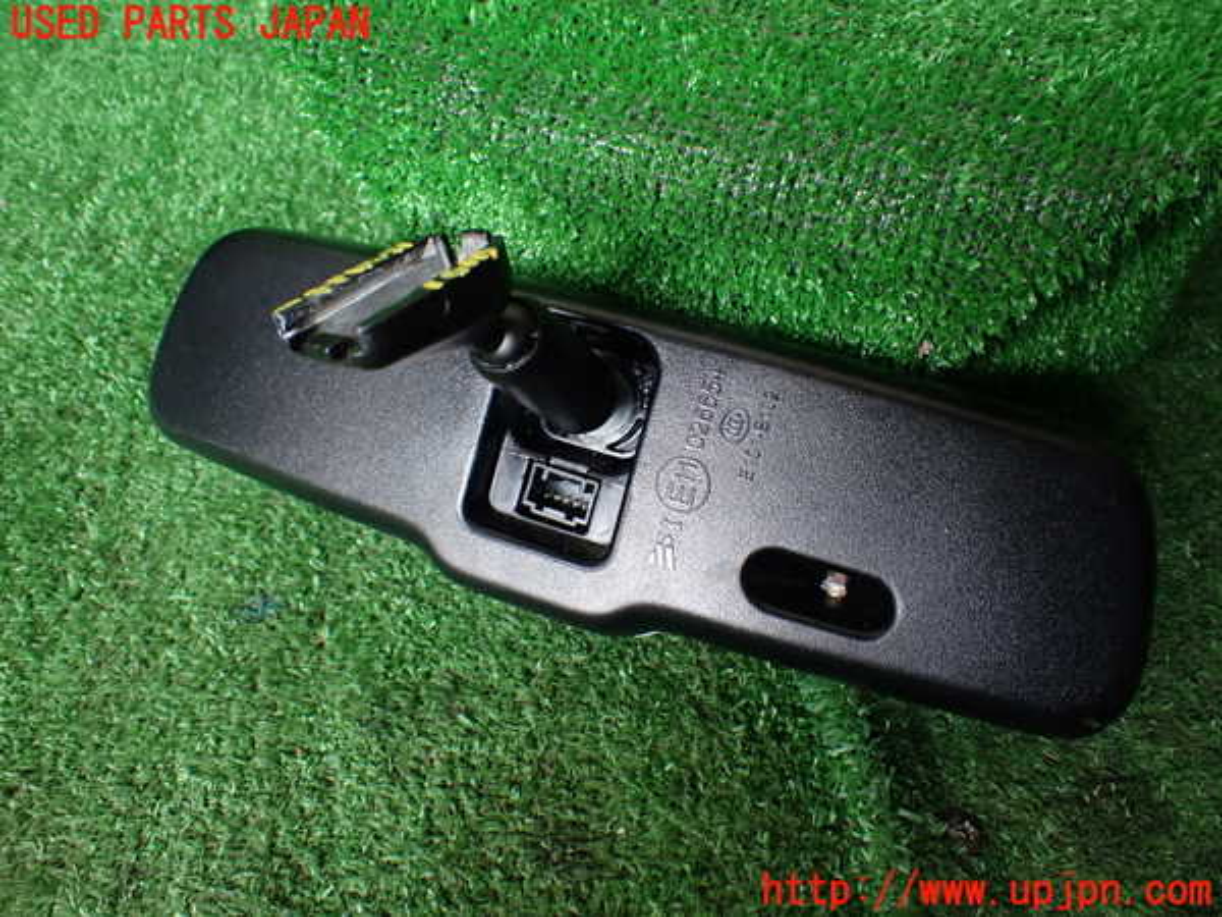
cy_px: 458
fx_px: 1059
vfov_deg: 46.8
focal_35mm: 30
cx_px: 611
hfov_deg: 60.0
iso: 320
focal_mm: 5.4
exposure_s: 1/125
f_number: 2.3
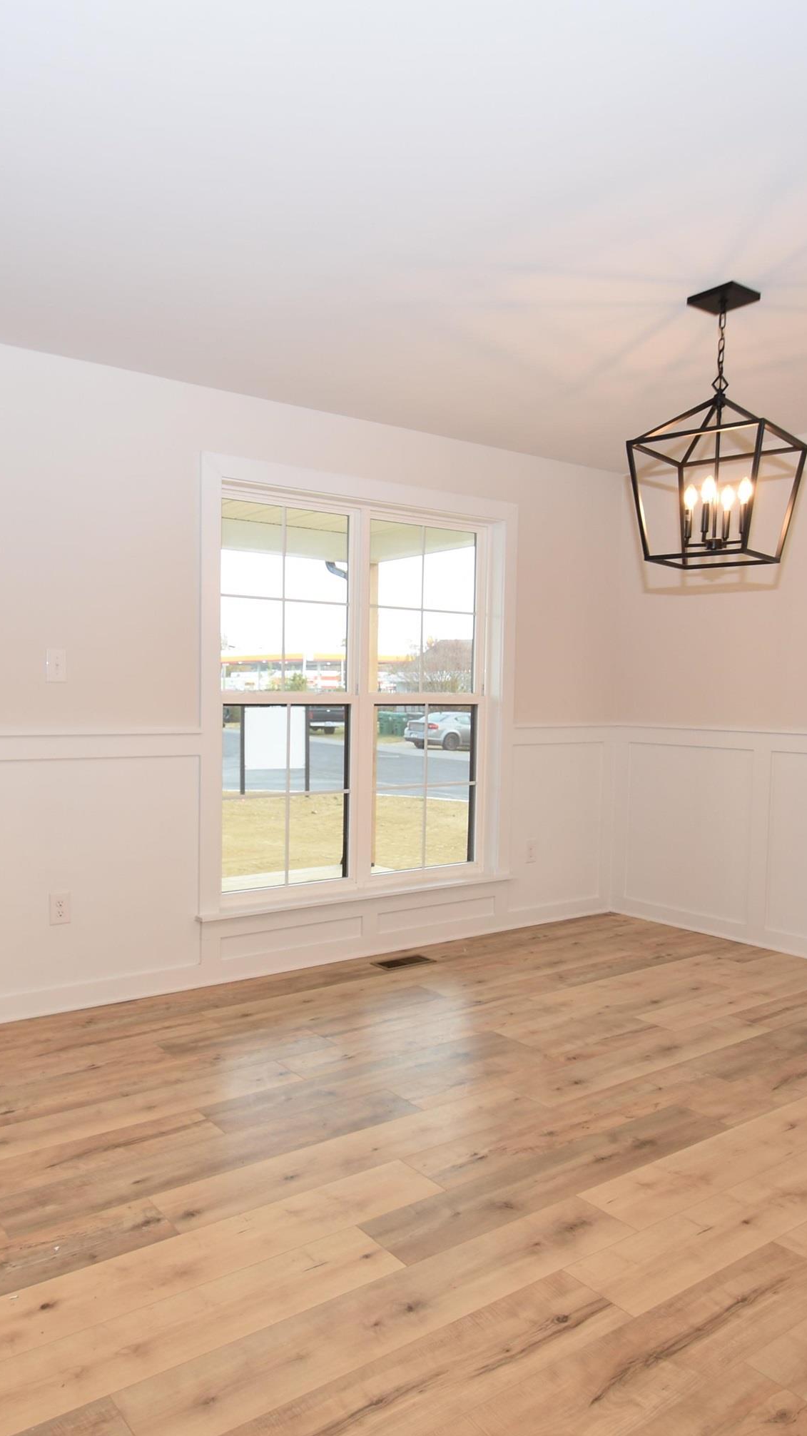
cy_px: 719
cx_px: 359
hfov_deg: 47.6
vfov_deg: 76.3
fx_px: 913
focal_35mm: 24
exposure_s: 1/60
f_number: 4
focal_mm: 10
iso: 250
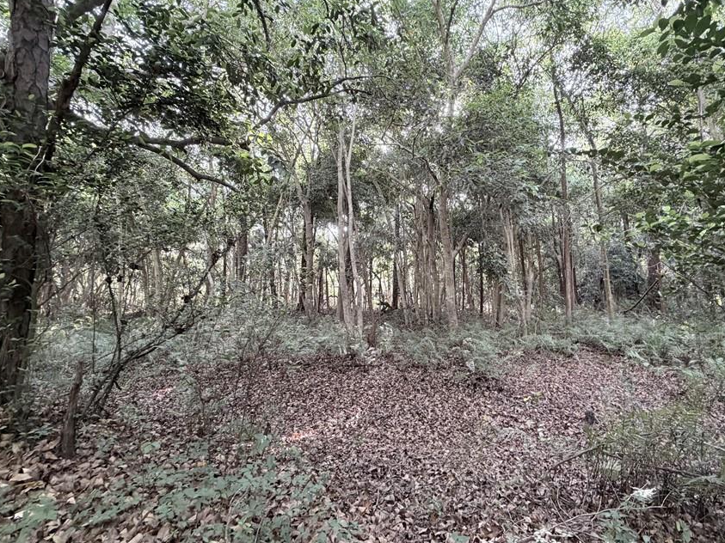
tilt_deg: +6.2
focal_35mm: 17
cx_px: 414
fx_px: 356
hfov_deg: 90.5
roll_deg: +0.7
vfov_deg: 74.6
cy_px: 254
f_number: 2.2
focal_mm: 2.22
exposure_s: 1/62
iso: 320
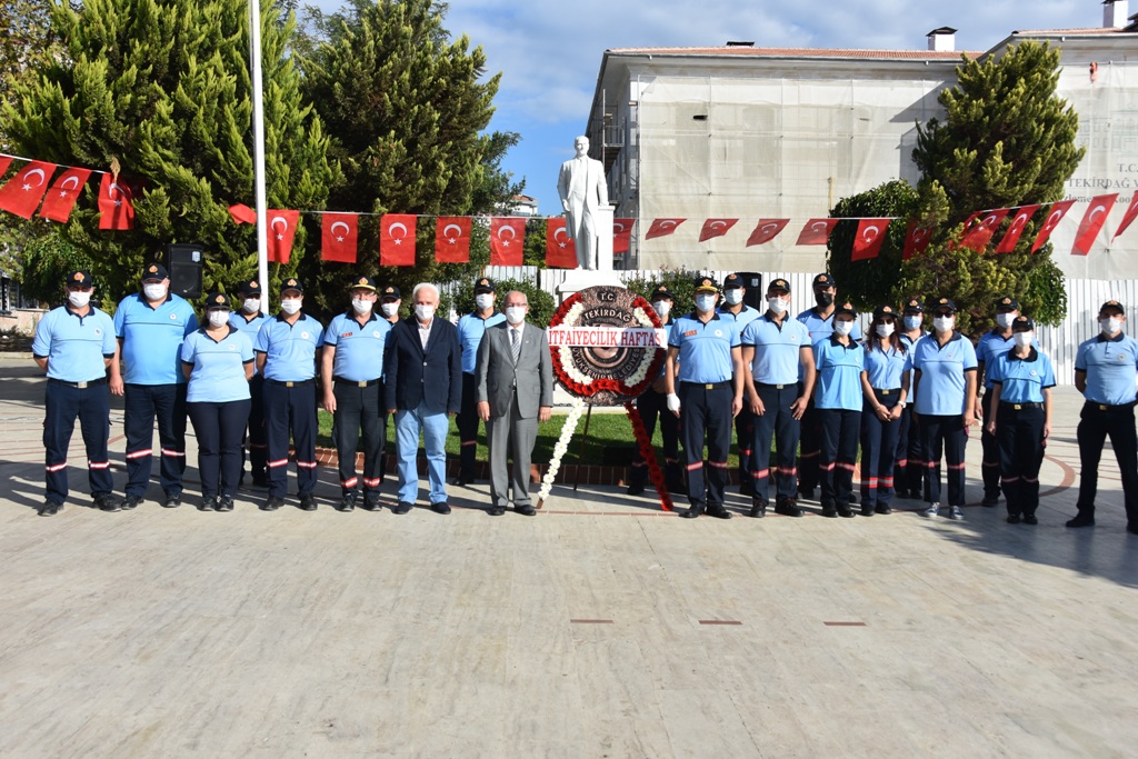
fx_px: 1043
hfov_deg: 57.2
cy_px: 380
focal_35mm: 33
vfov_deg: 40.0
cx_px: 569
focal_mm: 22
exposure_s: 1/500
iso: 160
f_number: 8
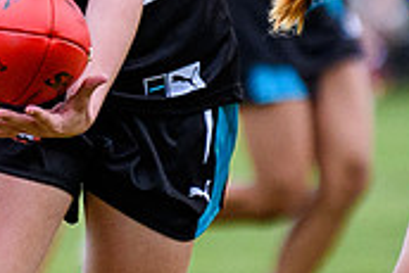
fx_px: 22388
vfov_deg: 0.7
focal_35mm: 1969
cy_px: 58
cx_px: 35
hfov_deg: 1.0
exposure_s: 1/1600
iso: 450
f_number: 2.8
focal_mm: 200
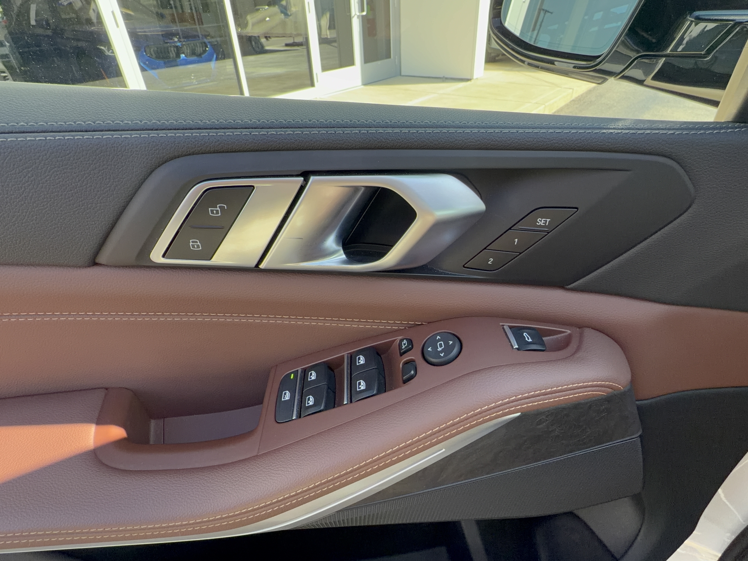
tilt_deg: -35.0
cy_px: 280
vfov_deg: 71.6
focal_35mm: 18
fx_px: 389
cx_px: 374
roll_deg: +3.1
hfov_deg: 87.8
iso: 64
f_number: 2.2
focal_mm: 2.22
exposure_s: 1/101
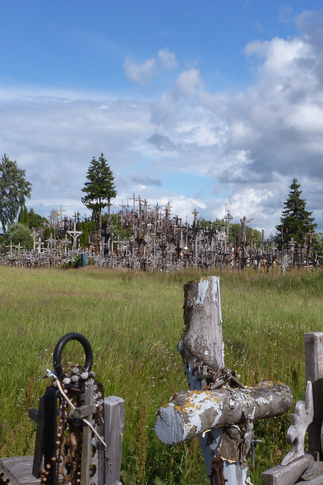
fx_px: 767
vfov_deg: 35.1
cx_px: 229
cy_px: 243
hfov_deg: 23.6
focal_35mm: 57
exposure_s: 1/500
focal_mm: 7.4
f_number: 5.6
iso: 100
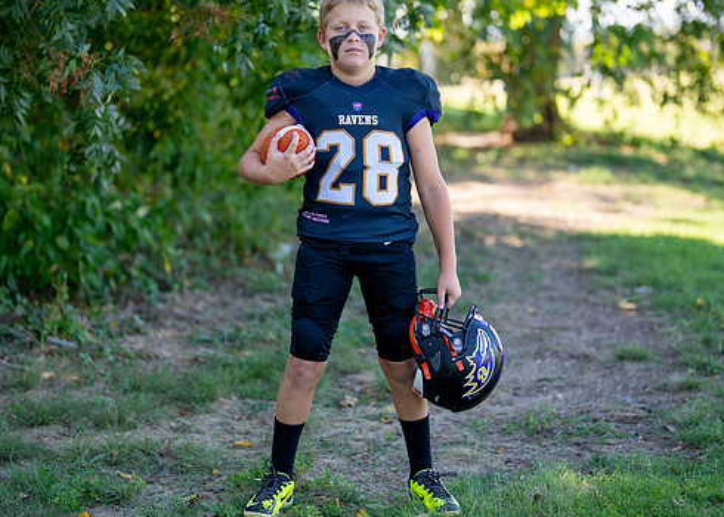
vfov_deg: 18.5
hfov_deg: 25.8
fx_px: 1583
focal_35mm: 77
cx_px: 360
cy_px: 224
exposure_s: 1/1250
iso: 100
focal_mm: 50
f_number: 1.2
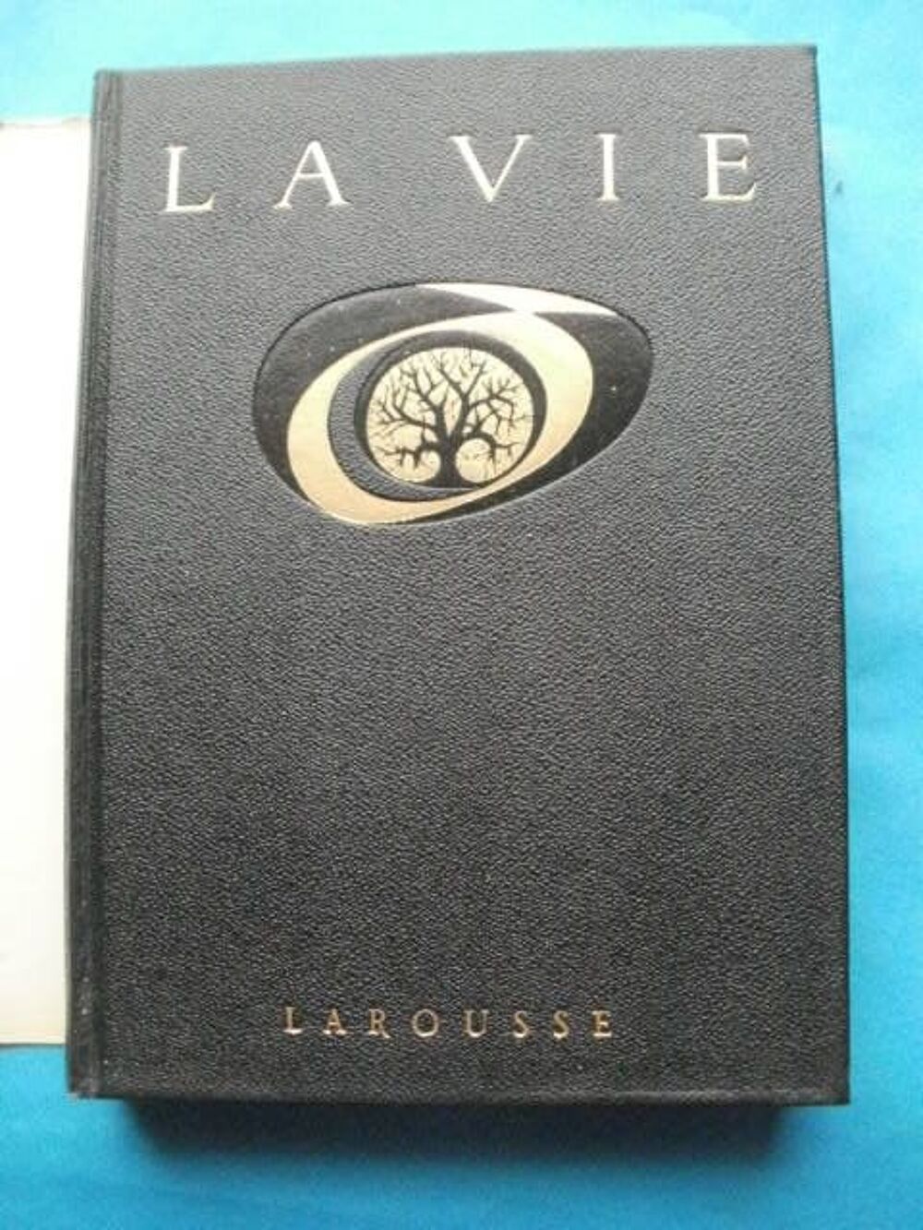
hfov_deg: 39.7
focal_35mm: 36
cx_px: 462
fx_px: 1280
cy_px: 615
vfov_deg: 51.4
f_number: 3.5
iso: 800
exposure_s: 1/80
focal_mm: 6.3
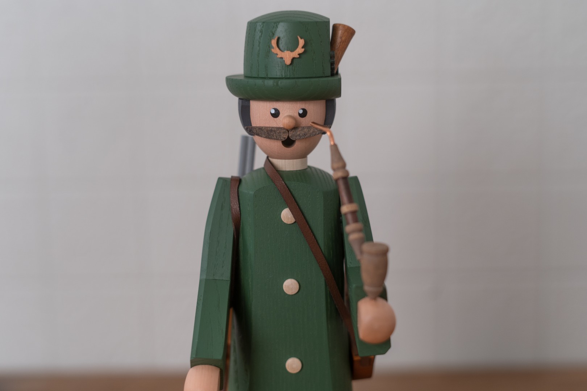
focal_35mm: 50
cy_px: 196
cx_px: 294
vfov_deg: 27.0
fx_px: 815
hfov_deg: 39.6
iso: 250
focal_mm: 50
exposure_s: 1/200
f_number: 2.8
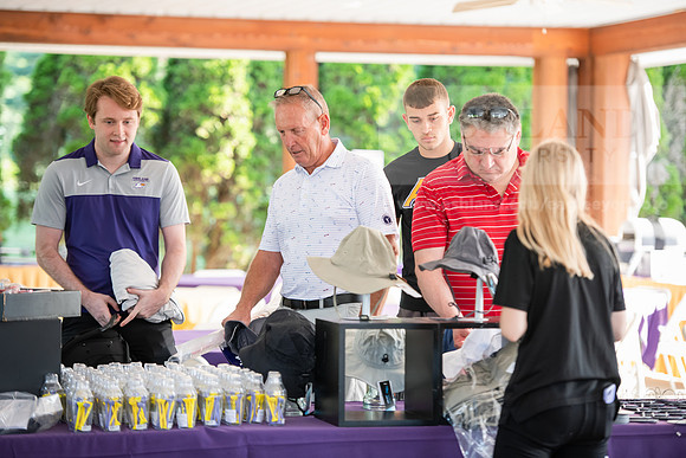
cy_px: 229
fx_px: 2287
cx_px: 343
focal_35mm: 120
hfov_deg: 17.1
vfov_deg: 11.4
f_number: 3.2
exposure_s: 1/200
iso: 640
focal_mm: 120
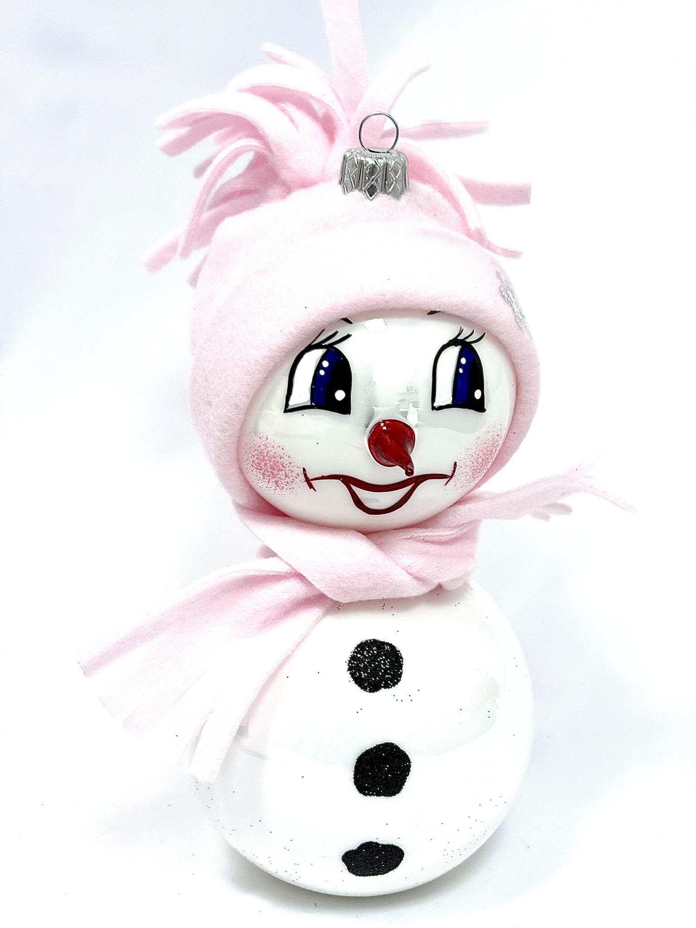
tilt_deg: -16.1
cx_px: 348
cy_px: 464
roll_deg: +1.2
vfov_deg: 36.8
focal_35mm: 52
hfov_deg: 28.0
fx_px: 1394
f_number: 1.6
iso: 50
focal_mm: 5.96
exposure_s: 1/50
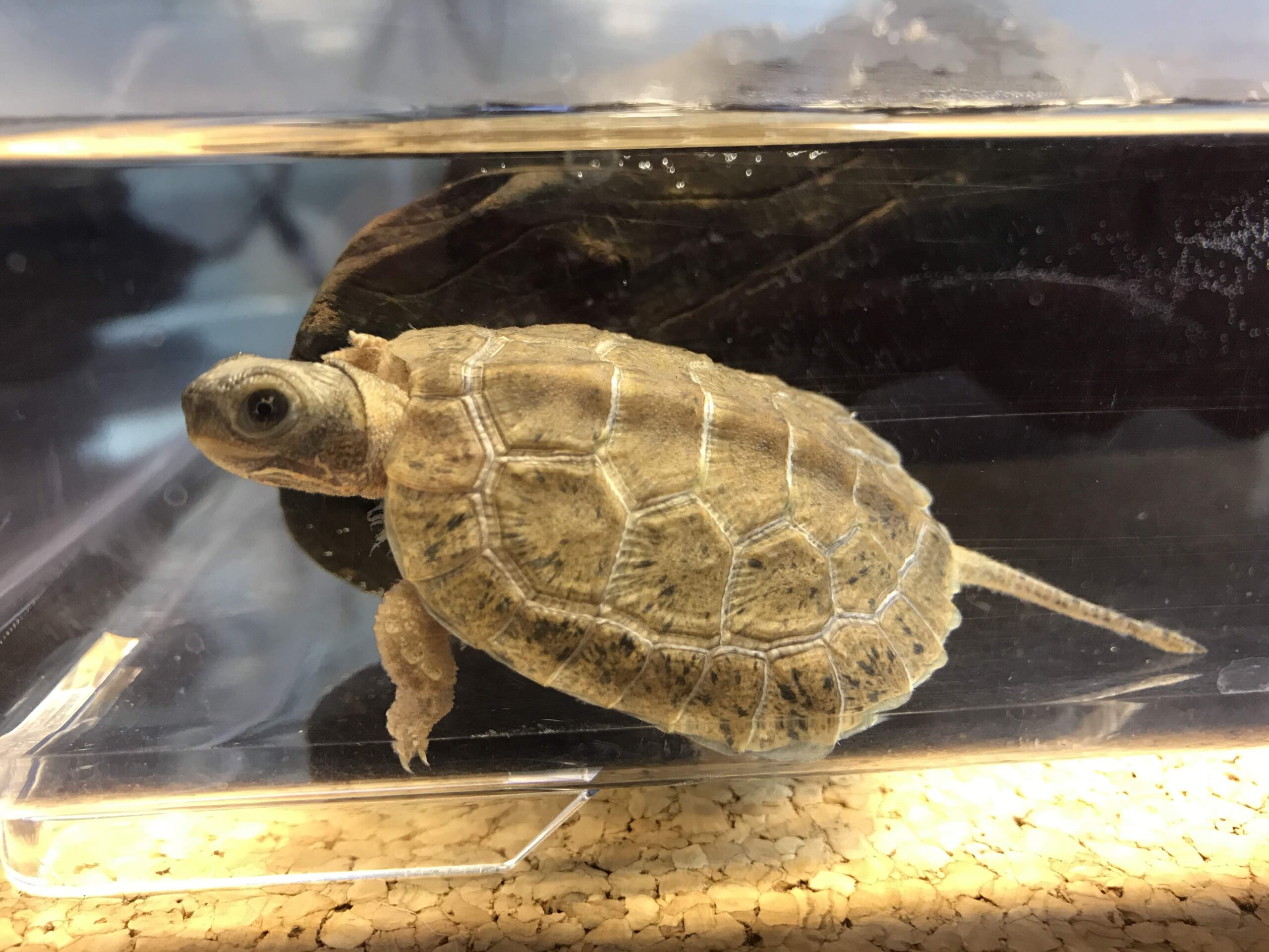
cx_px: 634
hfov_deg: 63.4
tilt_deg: -17.3
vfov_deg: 49.7
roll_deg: +0.9
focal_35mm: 28
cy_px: 476
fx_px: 1026
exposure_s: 1/33
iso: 40
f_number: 1.8
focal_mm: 3.99
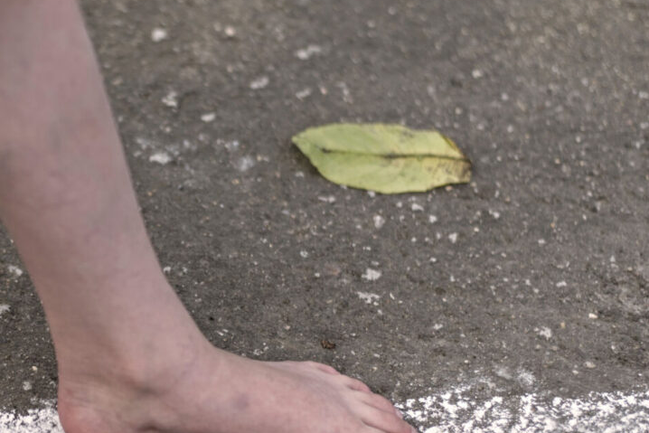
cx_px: 14
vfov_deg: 12.8
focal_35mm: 107
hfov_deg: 18.6
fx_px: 1929
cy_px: 254
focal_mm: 50
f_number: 2.2
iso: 200
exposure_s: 1/500
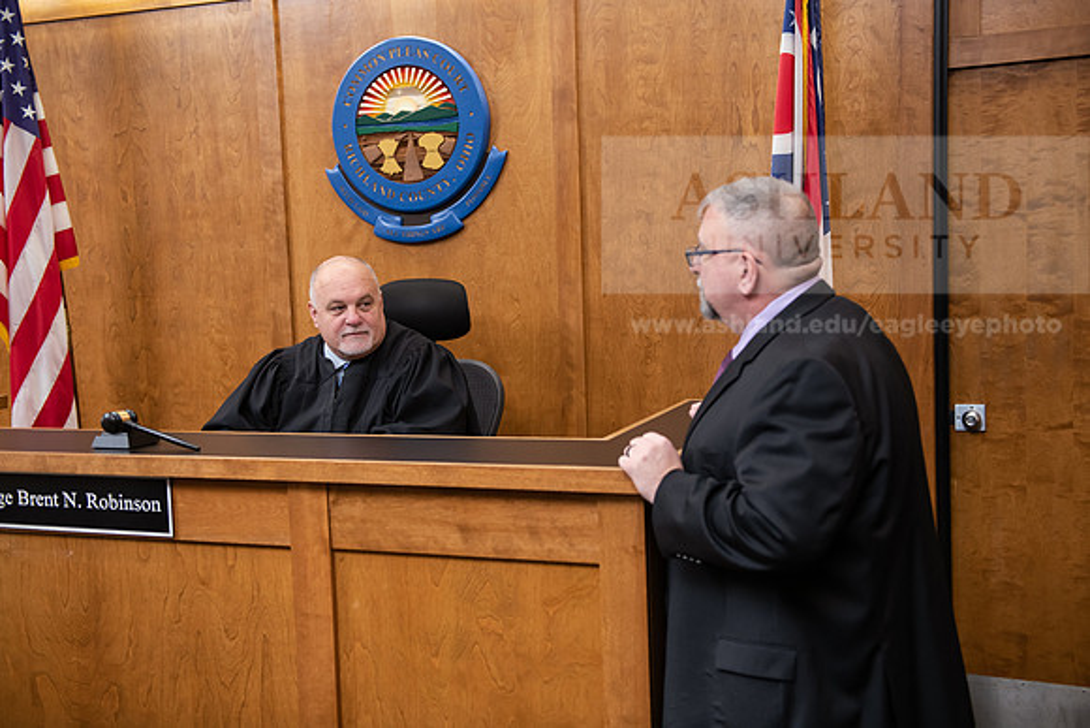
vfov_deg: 33.4
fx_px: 1211
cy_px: 364
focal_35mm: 40
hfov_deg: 48.4
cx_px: 545
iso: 1250
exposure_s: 1/200
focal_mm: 40
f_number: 3.2
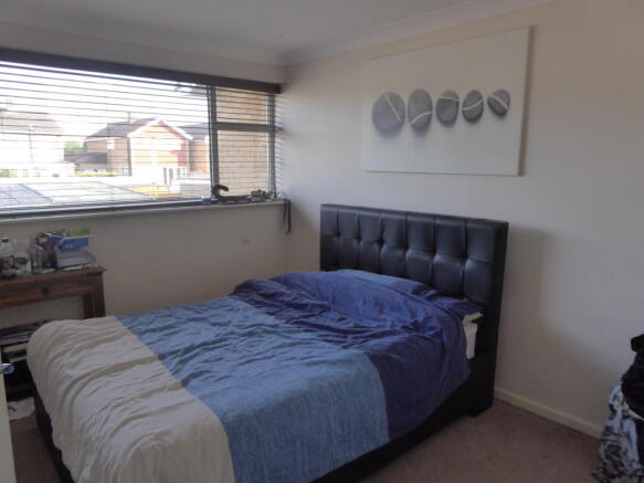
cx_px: 322
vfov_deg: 56.8
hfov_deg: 71.6
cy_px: 242
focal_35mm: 24
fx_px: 446
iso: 400
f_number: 3.3
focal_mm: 4.3
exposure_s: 1/80
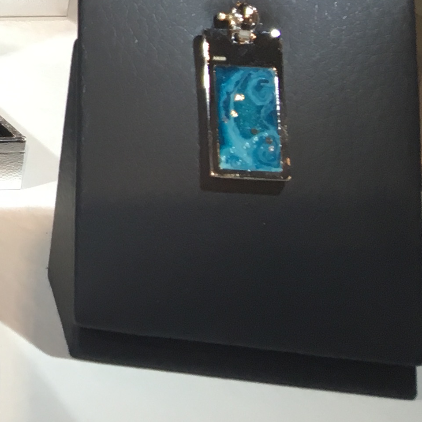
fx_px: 1490
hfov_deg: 13.5
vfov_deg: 15.4
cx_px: -459
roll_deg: -2.4
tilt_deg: -12.5
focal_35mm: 108
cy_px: -127
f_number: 2.2
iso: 25
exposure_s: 1/33
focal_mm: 4.15
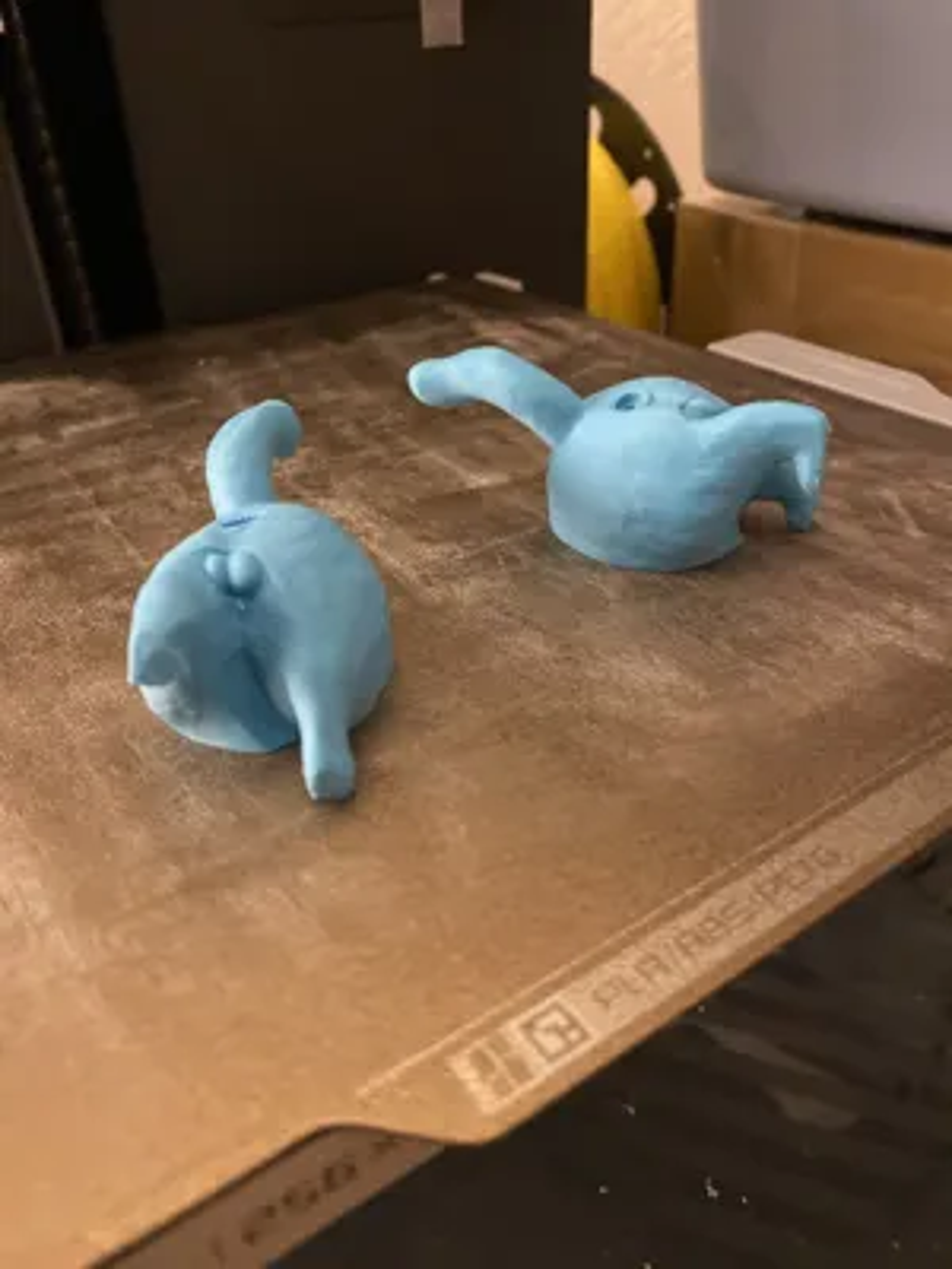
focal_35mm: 26
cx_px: 476
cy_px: 634
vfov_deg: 67.3
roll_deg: +2.3
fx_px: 953
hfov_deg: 53.1
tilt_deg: -33.6
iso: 800
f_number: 1.8
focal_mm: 4.25
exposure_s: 1/30
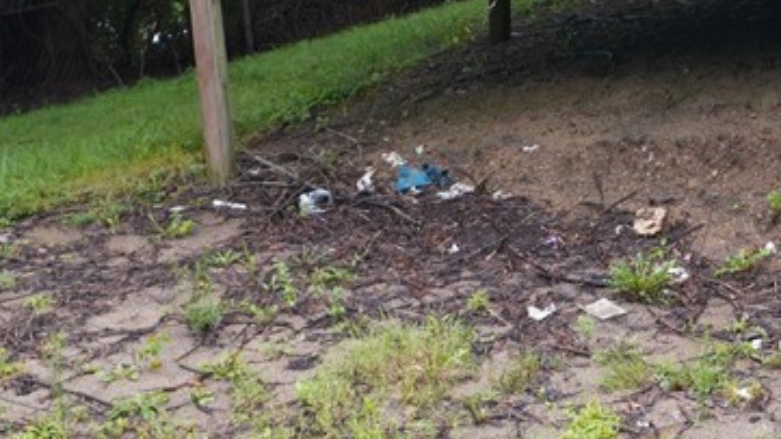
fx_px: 1760
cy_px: 195
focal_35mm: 85
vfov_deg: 14.2
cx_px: 592
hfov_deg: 24.7
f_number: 2.8
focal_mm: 18
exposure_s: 1/80
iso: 100
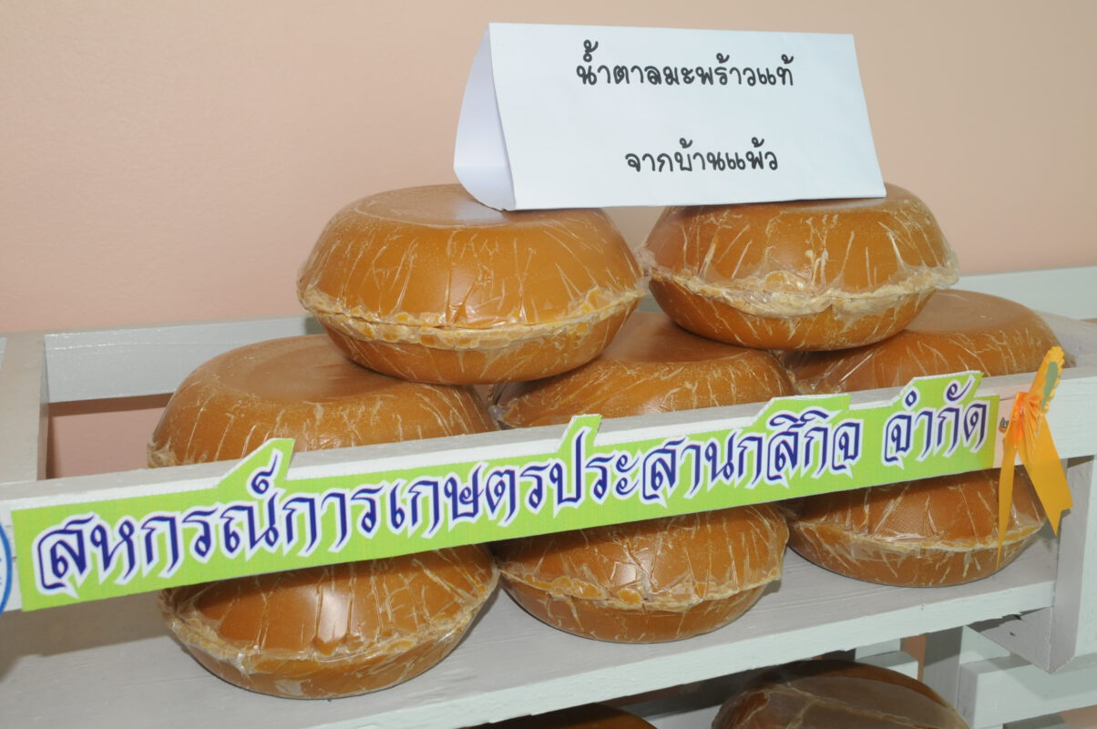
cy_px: 364
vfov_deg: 34.1
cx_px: 548
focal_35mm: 39
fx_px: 1187
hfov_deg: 49.6
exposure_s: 1/100
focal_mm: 26
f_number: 8
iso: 800
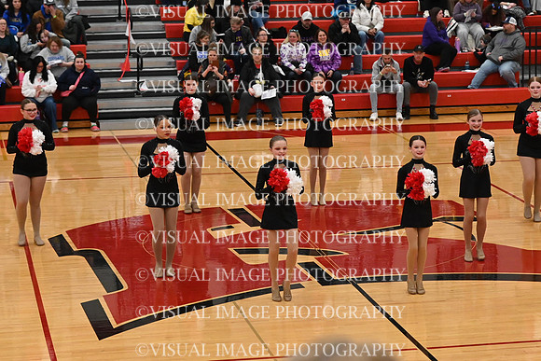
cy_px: 180
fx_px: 1578
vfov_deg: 13.0
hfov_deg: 19.5
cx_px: 270
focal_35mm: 105
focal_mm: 70
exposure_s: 1/400
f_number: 4
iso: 6400
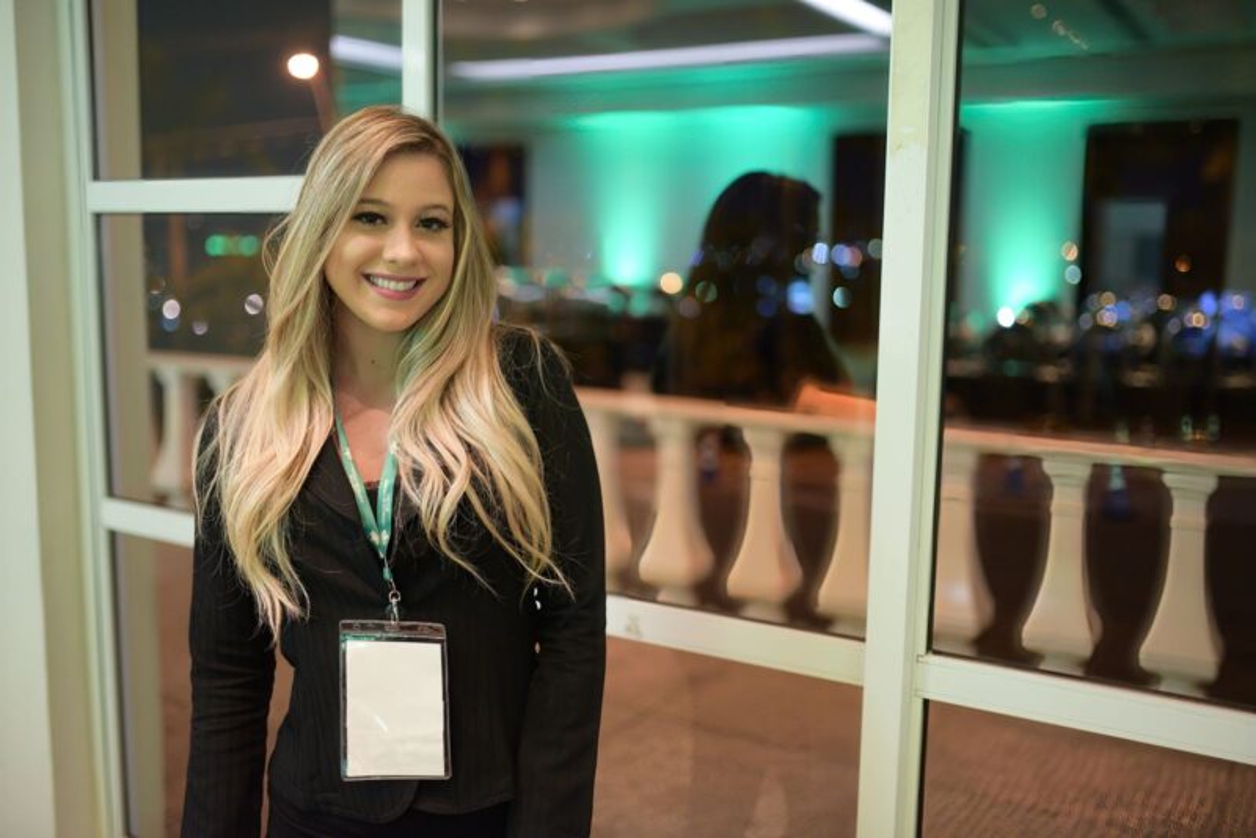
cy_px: 419
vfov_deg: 37.9
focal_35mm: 35
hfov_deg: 54.4
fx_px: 1221
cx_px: 628
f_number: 1.4
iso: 2000
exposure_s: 1/80
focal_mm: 35
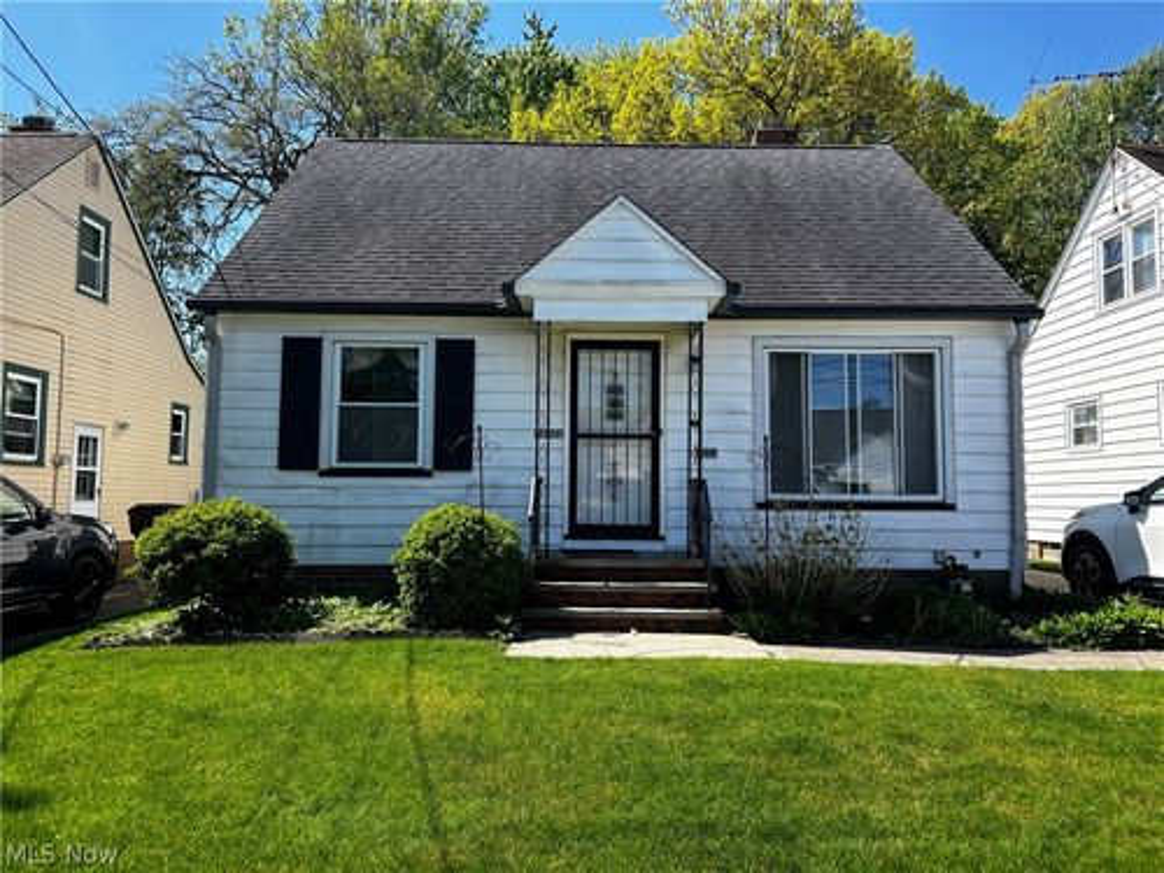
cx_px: 582
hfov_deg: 67.3
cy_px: 436
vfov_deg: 53.1
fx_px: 874
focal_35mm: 26
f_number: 1.5
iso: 50
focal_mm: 5.7
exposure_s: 1/2208
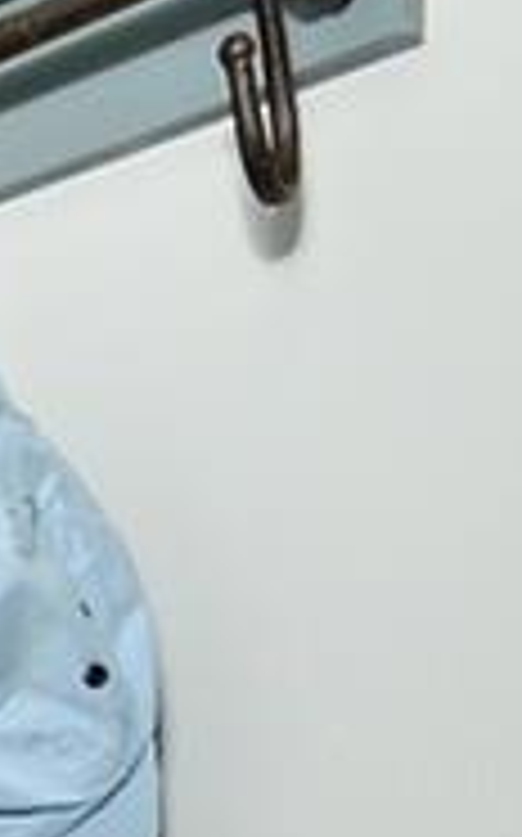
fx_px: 1915
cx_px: -976
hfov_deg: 11.0
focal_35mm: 84
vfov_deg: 22.1
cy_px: 1100
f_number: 5.6
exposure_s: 1/60
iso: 400
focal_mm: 10
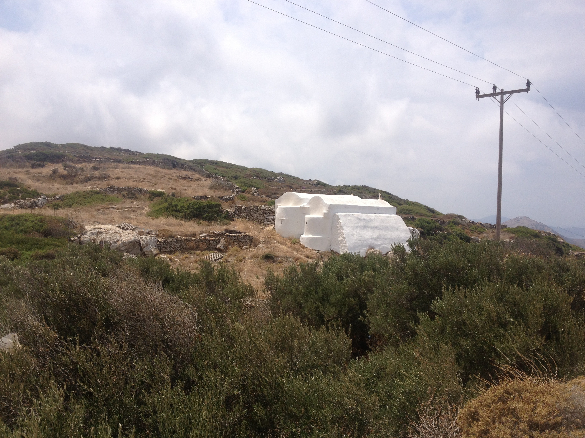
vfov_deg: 40.7
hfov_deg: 52.6
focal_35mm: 35
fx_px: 591
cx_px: 292
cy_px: 219
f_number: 2.4
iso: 50
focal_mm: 4.28
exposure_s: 1/2513
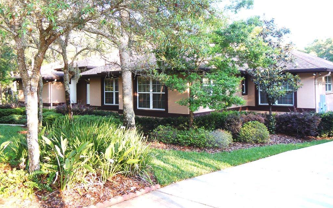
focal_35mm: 32
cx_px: 166
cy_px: 83
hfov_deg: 59.7
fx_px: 290
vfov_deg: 39.3
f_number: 3.5
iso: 125
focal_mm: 5.4
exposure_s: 1/60
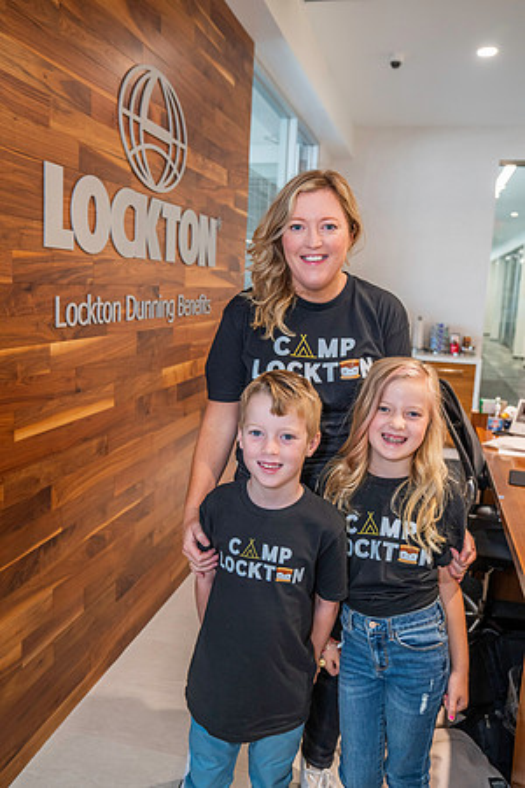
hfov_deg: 45.0
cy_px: 394
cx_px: 262
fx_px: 634
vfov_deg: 63.7
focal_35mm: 29
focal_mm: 29
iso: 2000
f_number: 4
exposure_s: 1/160
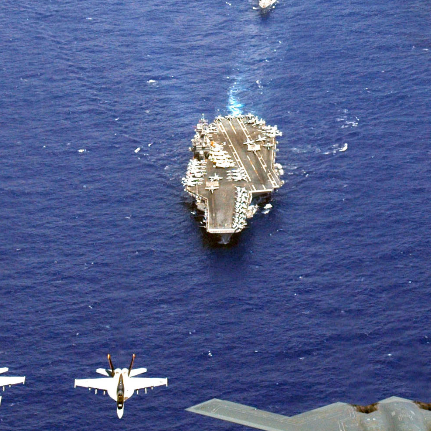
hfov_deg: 12.9
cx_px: 265
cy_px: 113
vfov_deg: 12.9
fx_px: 1906
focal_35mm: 135
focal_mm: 35
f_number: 6.3
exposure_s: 1/1250
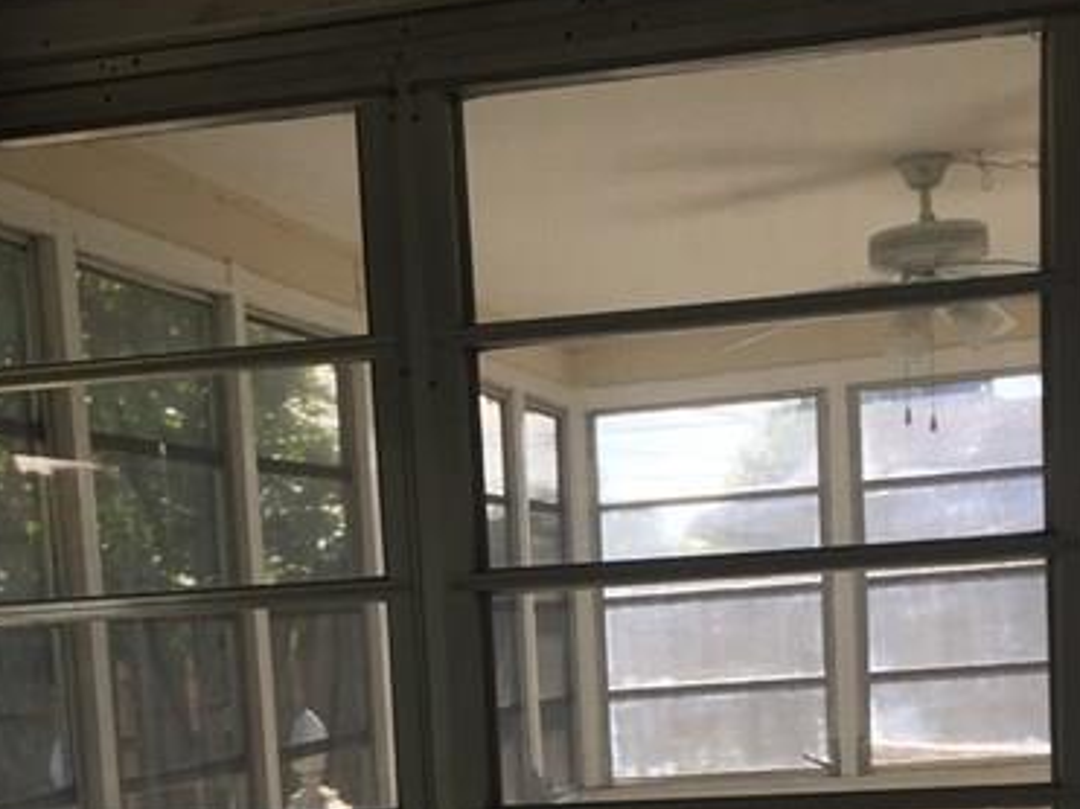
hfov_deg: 24.4
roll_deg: +2.6
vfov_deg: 17.4
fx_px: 2495
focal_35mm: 80
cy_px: 1033
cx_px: 445
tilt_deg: -8.1
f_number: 2.2
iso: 32
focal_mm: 4.15
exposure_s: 1/60
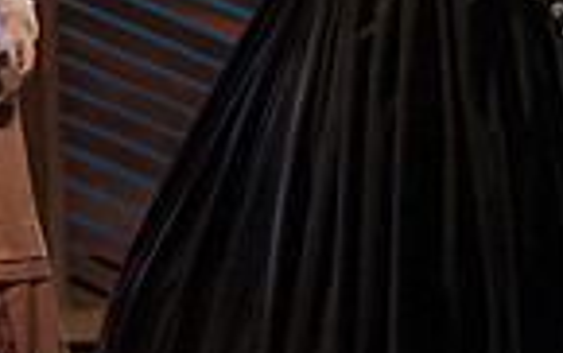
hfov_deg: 3.5
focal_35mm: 592
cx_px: -151
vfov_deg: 2.2
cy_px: -17
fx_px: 9094
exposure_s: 1/320
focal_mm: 145
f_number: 4
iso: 5000
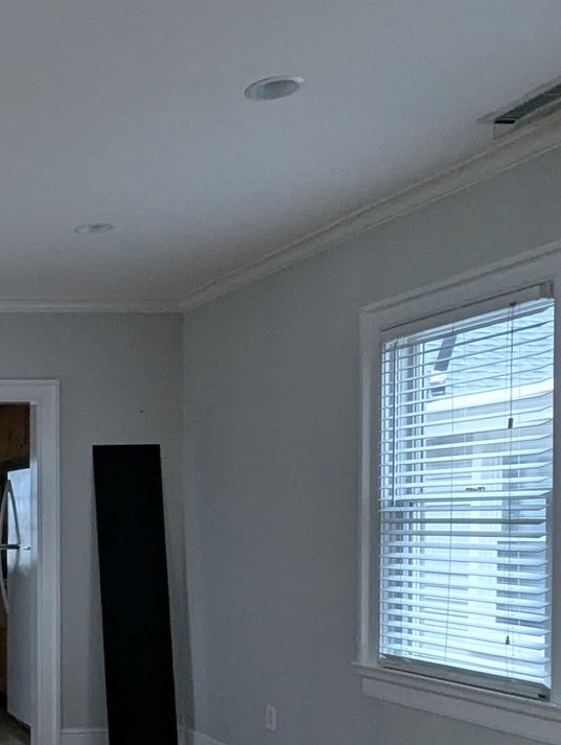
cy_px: 554
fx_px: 905
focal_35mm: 42
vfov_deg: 43.4
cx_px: -171
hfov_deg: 28.3
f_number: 2.2
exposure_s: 1/121
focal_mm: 1.95
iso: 187
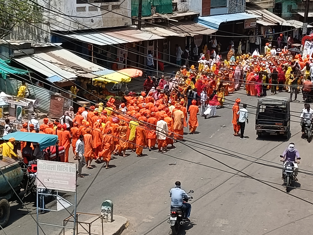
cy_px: 118
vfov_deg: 15.4
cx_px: 156
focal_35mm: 96
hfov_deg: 20.4
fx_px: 868
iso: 102
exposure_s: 1/637
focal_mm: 4.7
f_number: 1.7
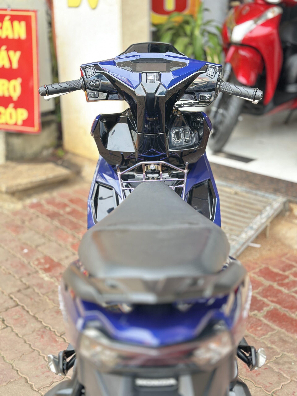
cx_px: 148
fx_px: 549
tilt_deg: -20.5
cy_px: 198
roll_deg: -0.7
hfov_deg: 30.3
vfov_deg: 39.7
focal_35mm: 48
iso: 125
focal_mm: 6.86
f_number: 1.78
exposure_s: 1/101
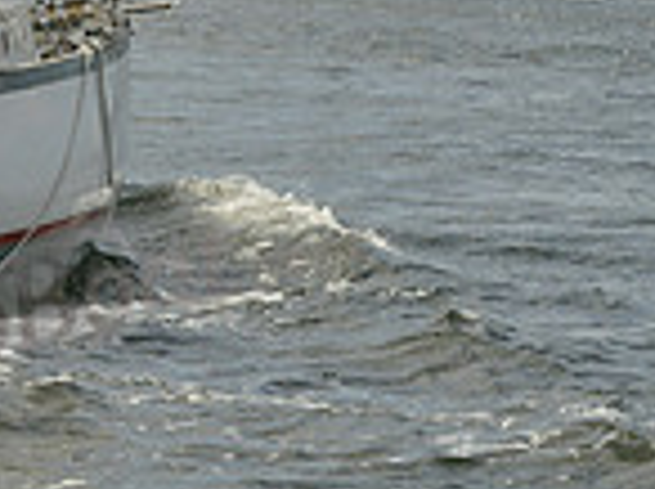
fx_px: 5063
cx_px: -502
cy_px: 141
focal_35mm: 268
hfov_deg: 7.2
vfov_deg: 5.5
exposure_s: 1/1600
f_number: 9
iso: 280
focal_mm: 70
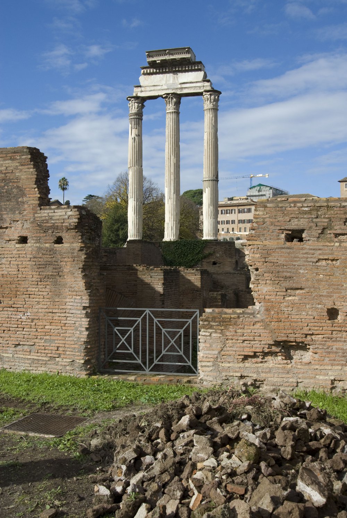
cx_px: 174
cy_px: 259
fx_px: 519
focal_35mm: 36
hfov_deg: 37.0
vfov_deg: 53.1
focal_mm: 24
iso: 200
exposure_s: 1/350
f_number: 10
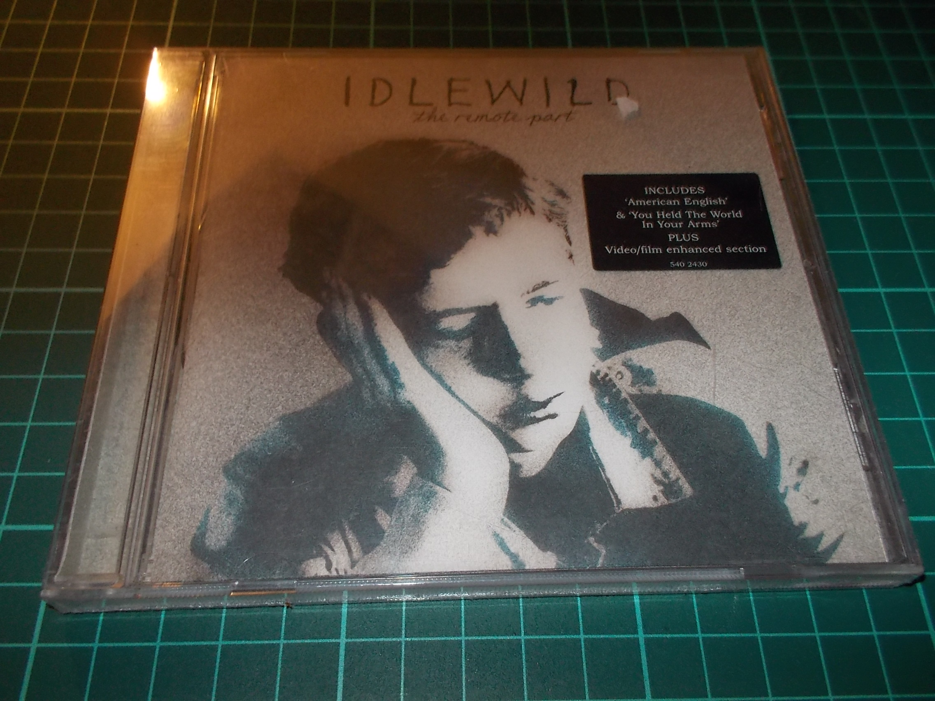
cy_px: 350
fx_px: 783
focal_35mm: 29
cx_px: 468
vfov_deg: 48.2
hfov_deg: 61.7
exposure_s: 1/30
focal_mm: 4.1
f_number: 3.3
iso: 200
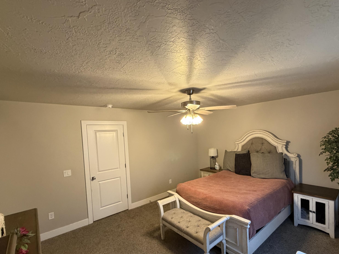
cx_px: 182
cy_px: 141
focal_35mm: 17
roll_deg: +3.4
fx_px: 166
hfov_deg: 90.9
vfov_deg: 74.5
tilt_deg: -3.1
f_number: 2.2
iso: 400
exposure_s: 1/60
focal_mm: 2.22
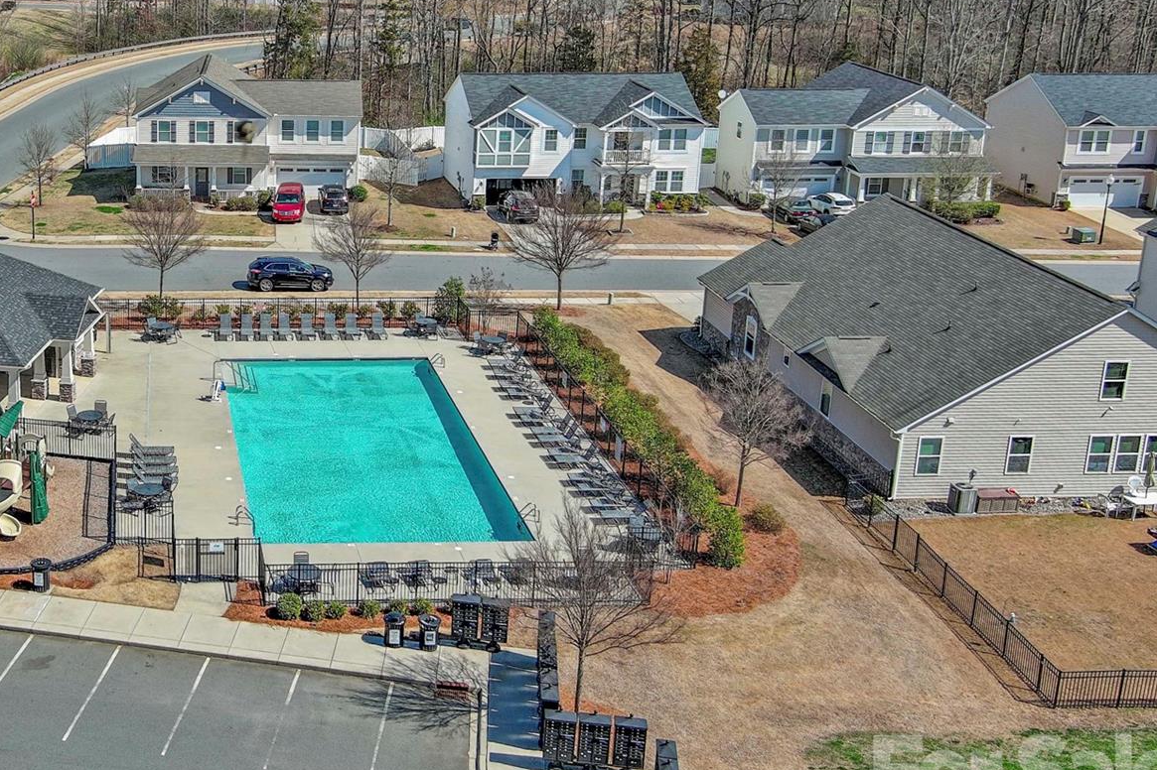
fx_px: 1639
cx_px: 173
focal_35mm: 51
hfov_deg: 37.0
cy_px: 253
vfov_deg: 26.3
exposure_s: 1/1600
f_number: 2.8
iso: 101
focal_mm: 10.57
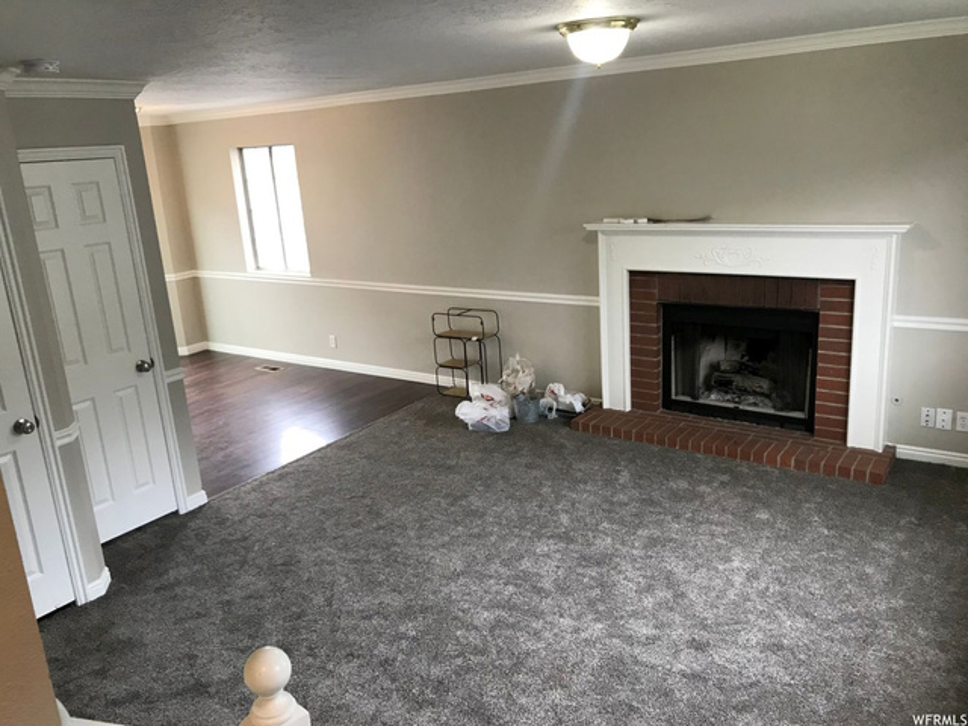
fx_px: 783
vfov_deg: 49.7
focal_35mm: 28
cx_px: 484
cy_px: 363
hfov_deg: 63.4
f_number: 1.8
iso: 32
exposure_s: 1/30
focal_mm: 3.99
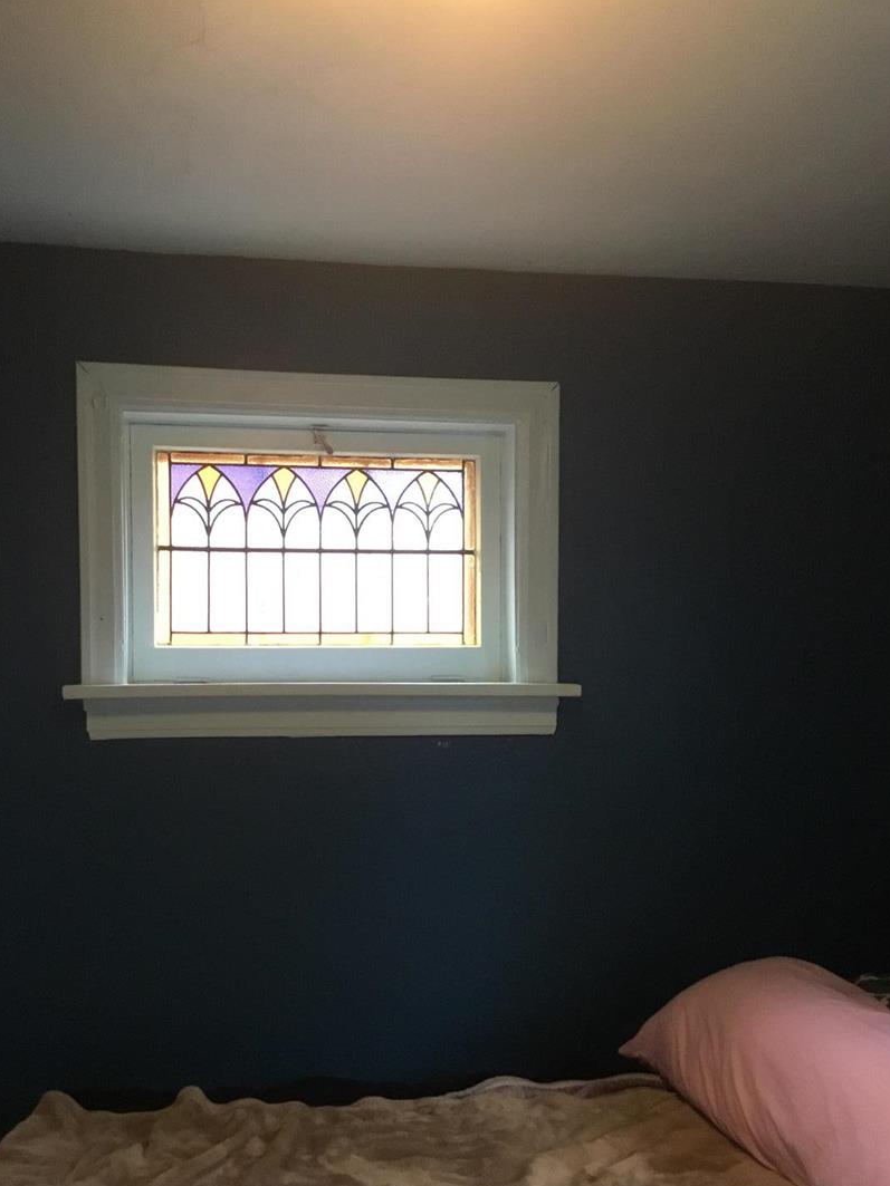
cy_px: 649
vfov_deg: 52.6
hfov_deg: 40.7
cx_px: 406
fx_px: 1200
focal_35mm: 35
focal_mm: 3.3
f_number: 2.4
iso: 200
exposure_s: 1/30
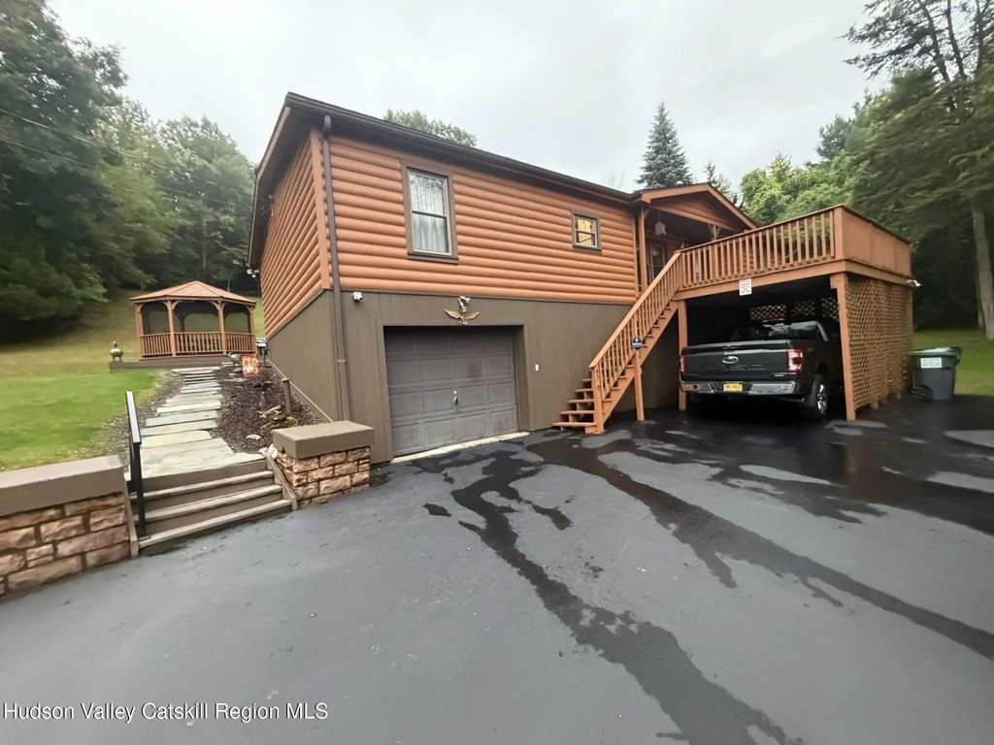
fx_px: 402
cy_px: 372
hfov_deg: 102.1
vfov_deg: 85.7
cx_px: 497
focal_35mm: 14
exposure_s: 1/60
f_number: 2.2
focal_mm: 2.22
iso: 800
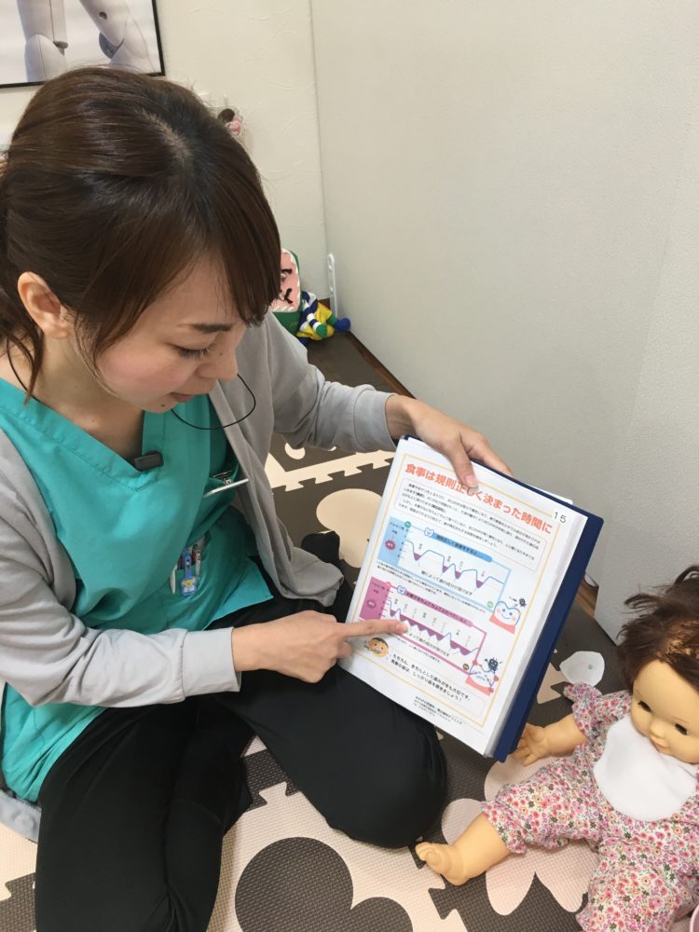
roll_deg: +3.8
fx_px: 781
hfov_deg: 48.2
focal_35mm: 29
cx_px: 350
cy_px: 466
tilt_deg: -34.7
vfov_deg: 61.7
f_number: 2.2
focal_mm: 4.15
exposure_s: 1/30
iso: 40
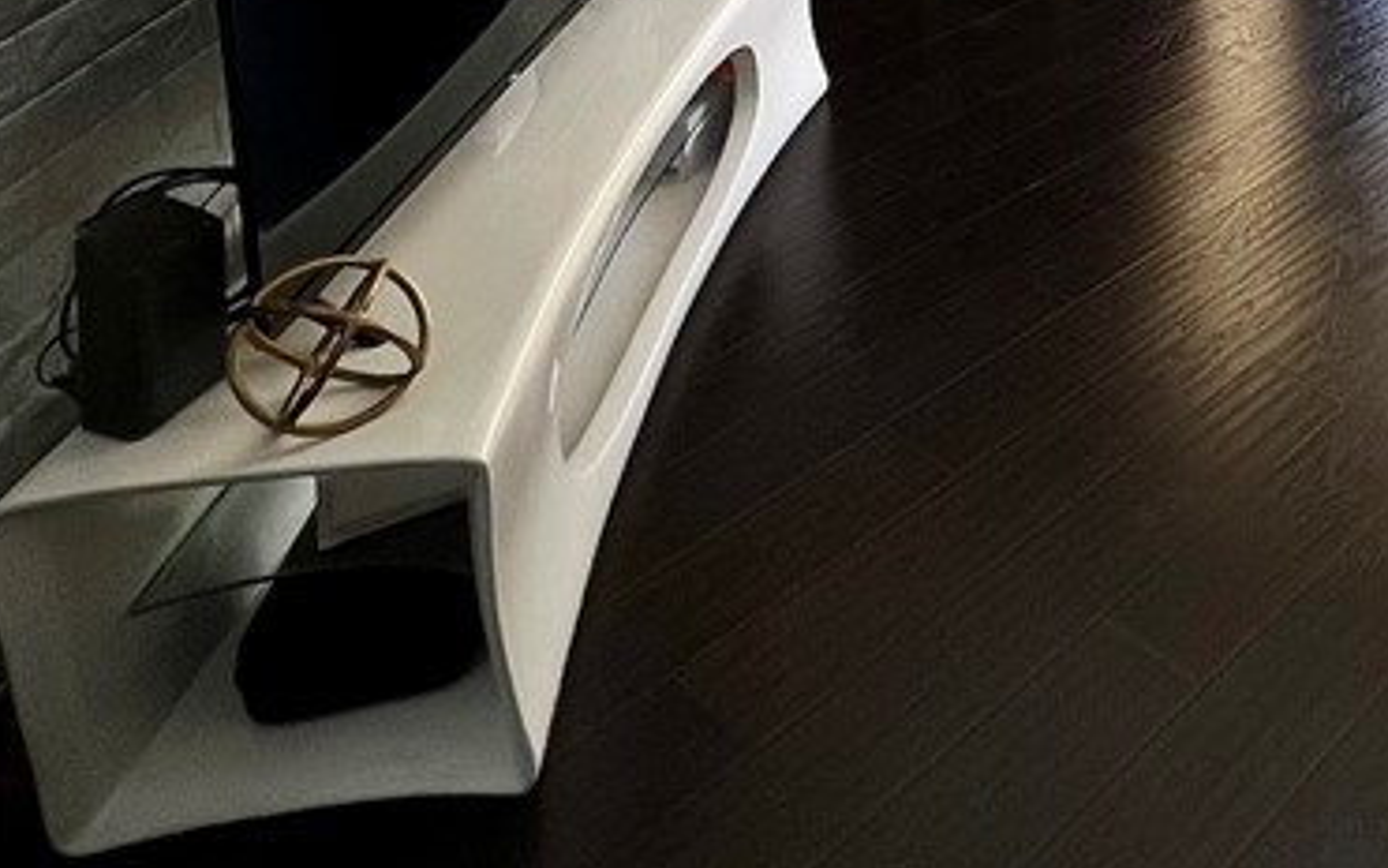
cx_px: 1414
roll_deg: +0.3
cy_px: -355
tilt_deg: -9.9
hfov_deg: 43.5
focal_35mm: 38
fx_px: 1438
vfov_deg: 26.5
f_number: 1.8
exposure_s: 1/120
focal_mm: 1.57
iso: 40
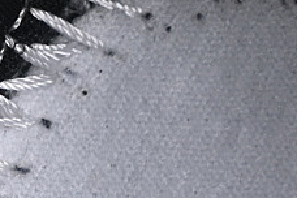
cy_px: 285
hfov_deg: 5.7
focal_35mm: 356
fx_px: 2937
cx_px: 478
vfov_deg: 3.8
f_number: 6.3
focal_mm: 50
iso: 160
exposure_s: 1/60
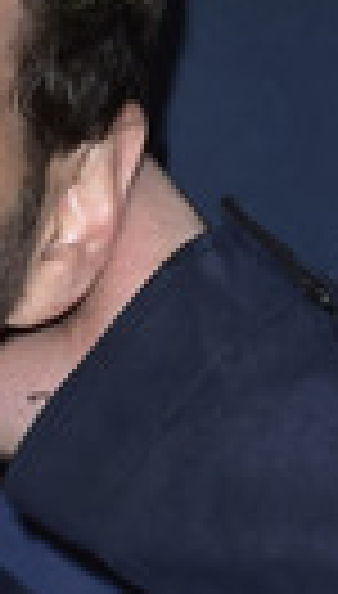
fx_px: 6104
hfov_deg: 3.2
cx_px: -187
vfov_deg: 5.6
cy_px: 513
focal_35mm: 386
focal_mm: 122
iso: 320
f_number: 6.3
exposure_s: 1/250
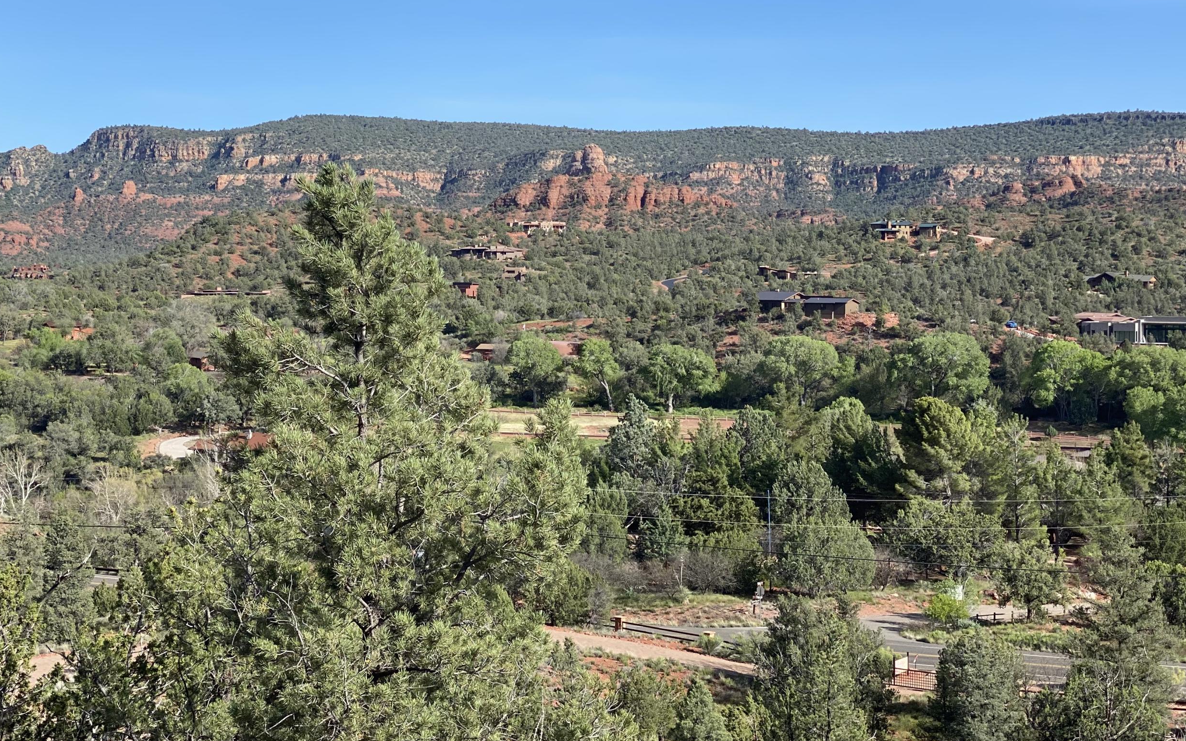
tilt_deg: +0.1
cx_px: 523
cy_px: 279
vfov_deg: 19.4
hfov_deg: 30.6
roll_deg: -0.9
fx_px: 2166
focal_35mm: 67
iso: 20
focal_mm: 6
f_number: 2
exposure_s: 1/1370
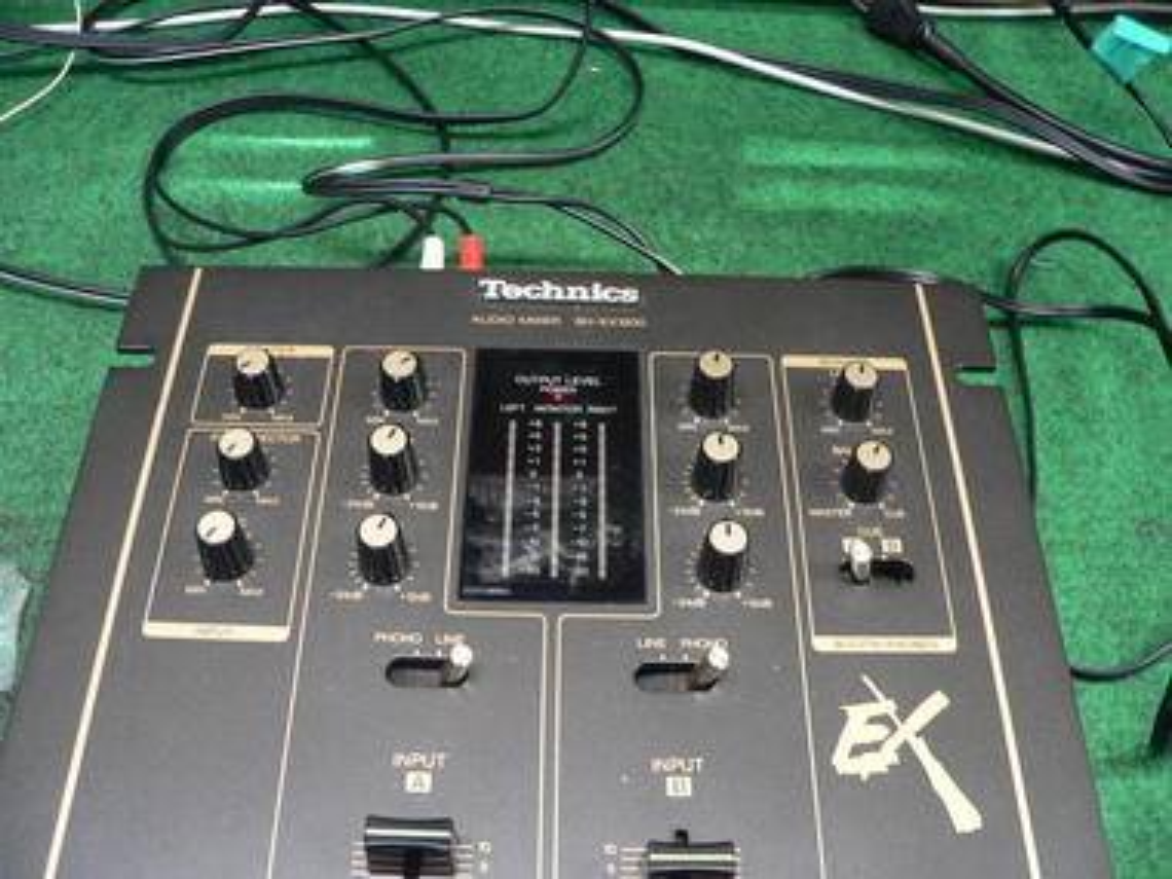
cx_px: 586
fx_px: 1219
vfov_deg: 39.7
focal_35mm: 36
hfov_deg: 51.4
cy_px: 440
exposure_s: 1/10
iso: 200
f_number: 2.8
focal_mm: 6
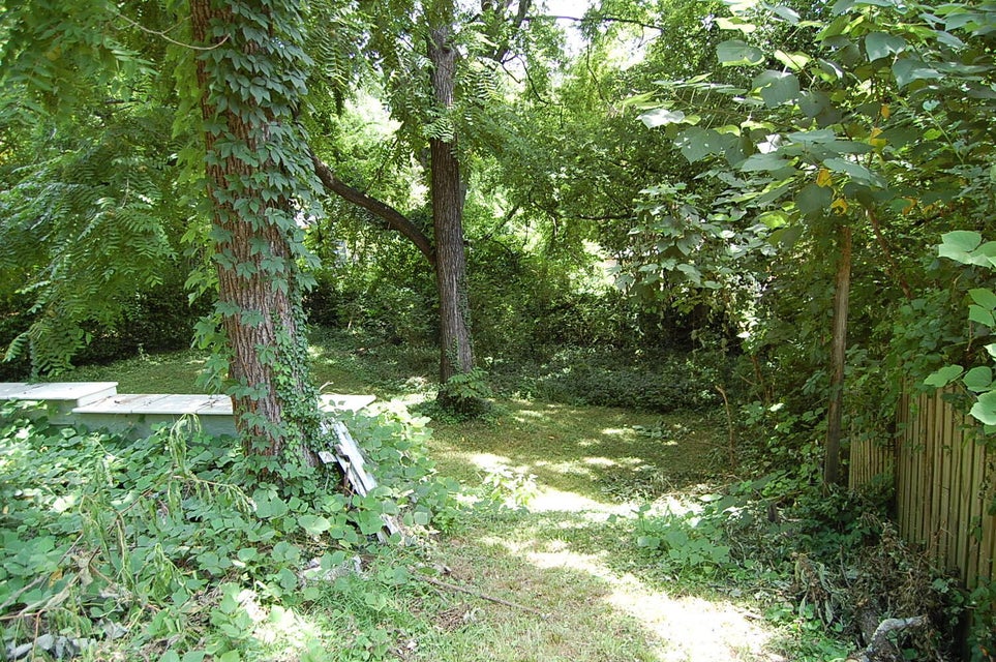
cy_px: 331
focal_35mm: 27
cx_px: 498
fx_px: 746
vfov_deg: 47.8
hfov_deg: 67.4
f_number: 4.5
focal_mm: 18
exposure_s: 1/80
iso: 200
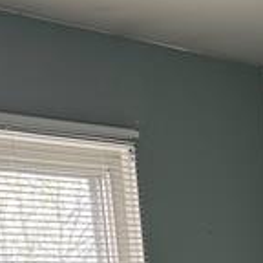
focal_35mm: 113
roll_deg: +2.2
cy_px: 588
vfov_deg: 12.7
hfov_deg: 14.9
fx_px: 971
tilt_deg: -14.4
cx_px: 314
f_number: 1.78
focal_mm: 6.86
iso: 125
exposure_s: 1/60
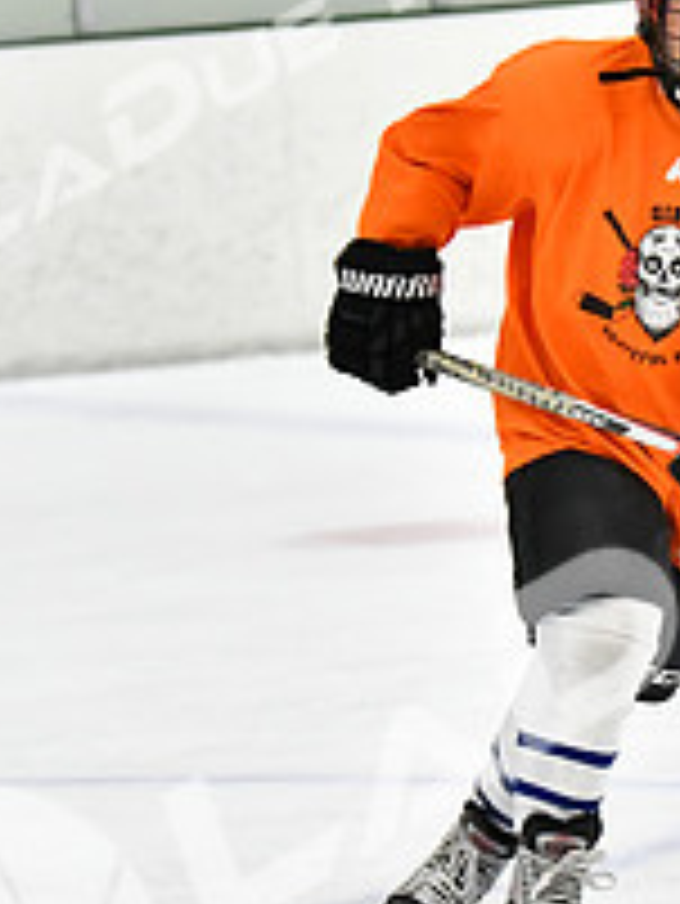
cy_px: 524
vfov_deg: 4.7
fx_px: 11120
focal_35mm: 425
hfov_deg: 3.5
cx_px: 766
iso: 5000
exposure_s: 1/1250
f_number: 2.8
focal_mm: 102
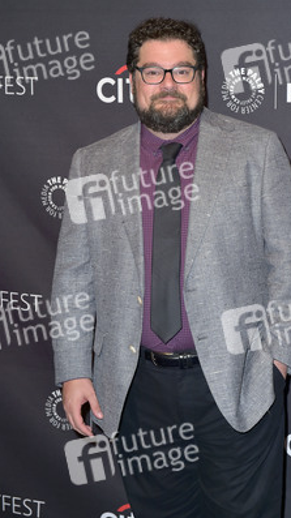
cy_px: 258
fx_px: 1016
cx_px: 170
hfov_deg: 16.3
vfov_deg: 28.6
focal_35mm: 74
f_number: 6.3
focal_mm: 70
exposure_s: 1/320
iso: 640
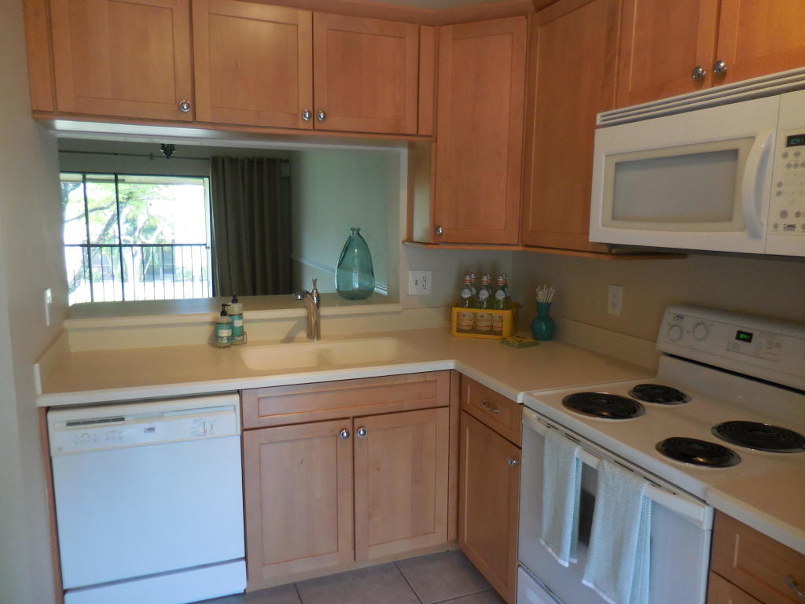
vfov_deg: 54.9
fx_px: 581
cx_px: 402
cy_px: 302
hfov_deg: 69.4
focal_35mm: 25
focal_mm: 4.5
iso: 250
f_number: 3.3
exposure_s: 1/30
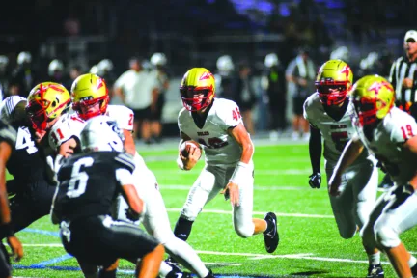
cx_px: 209
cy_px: 135
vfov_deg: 4.4
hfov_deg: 6.6
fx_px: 3614
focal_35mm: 312
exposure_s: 1/800
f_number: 2.8
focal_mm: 300
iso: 4000
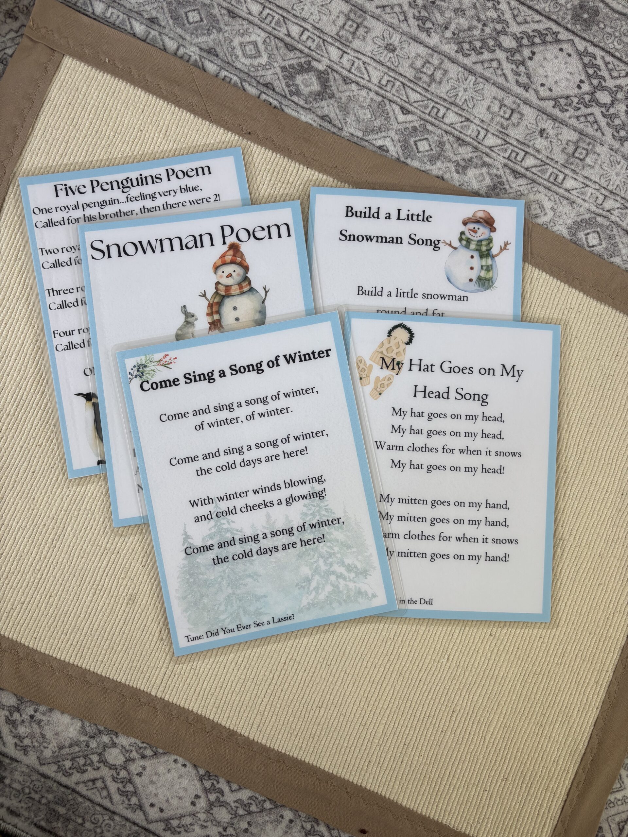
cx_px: 314
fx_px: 629
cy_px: 418
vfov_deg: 67.3
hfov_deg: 53.1
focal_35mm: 26
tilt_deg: -85.1
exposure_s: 1/207
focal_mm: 5.96
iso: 40
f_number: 1.6
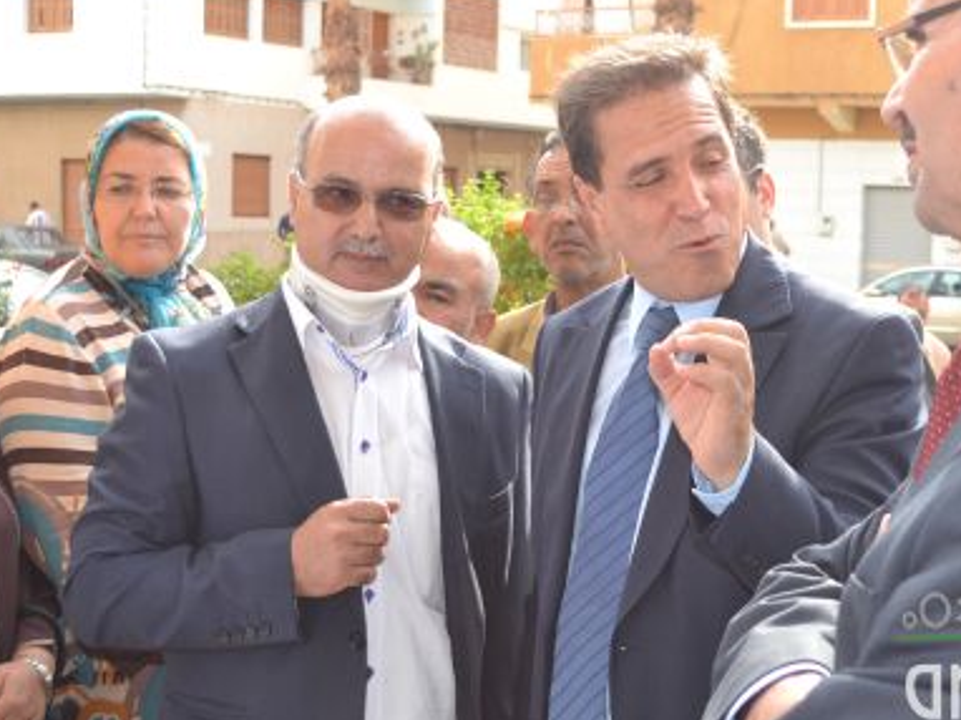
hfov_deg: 33.1
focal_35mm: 58
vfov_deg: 25.2
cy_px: 305
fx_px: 1609
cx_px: 609
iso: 100
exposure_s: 1/200
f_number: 4.5
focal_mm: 24
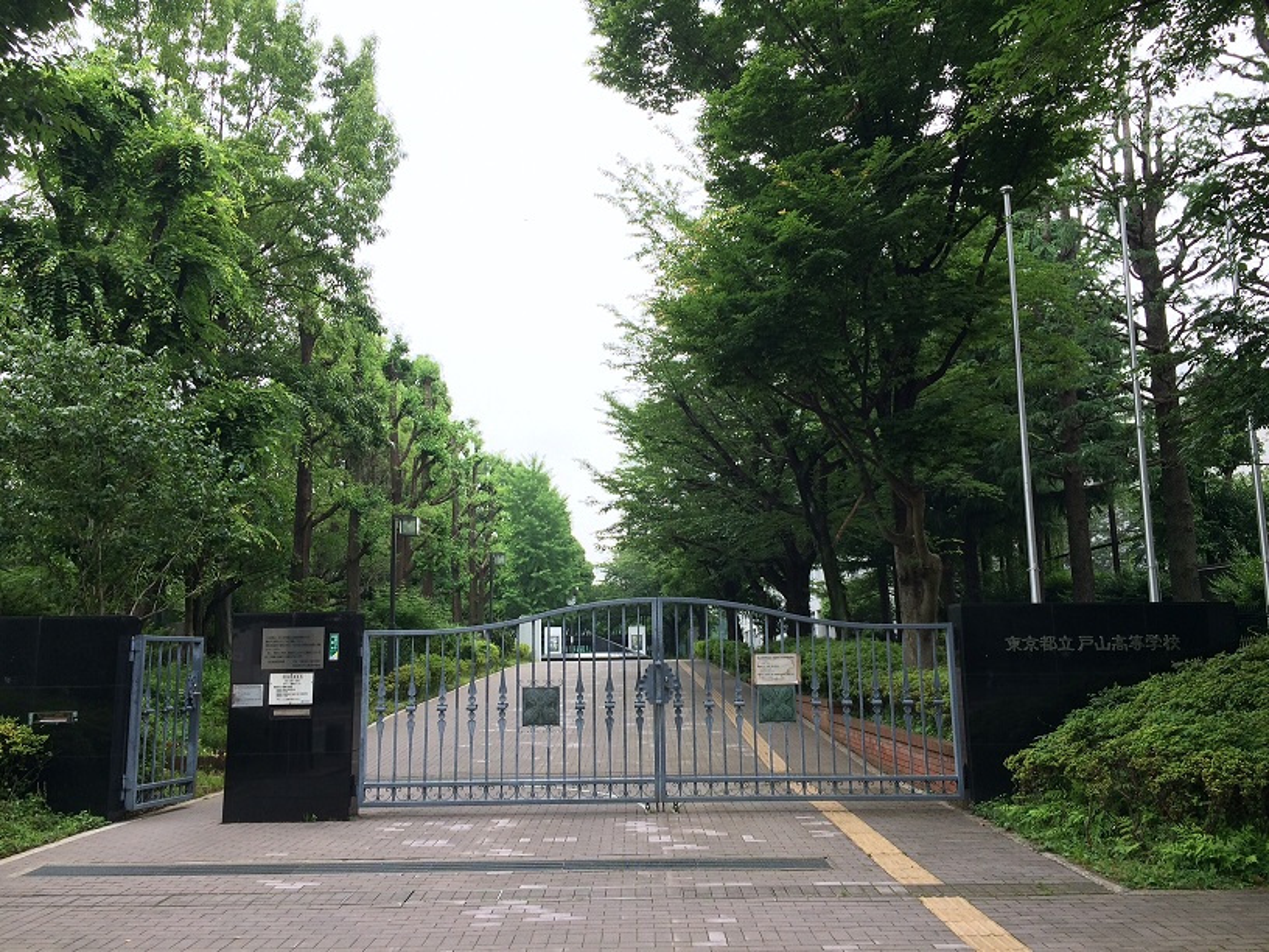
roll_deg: +0.9
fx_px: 1063
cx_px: 634
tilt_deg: +11.1
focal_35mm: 29
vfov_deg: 48.2
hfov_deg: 61.7
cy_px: 476
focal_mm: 4.15
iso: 32
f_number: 2.2
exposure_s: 1/383
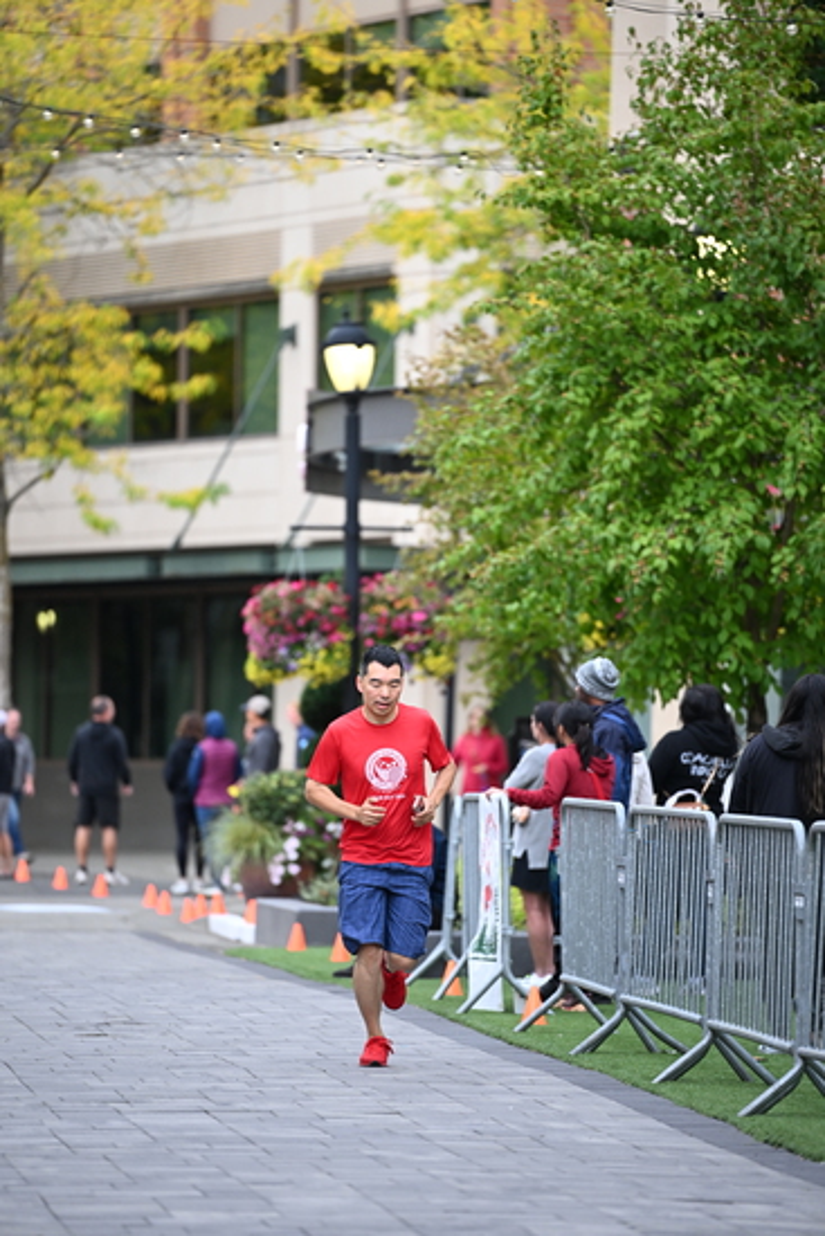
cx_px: 412
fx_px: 6870
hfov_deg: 6.9
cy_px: 618
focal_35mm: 200
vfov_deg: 10.3
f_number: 2.8
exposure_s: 1/1600
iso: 1000
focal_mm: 200
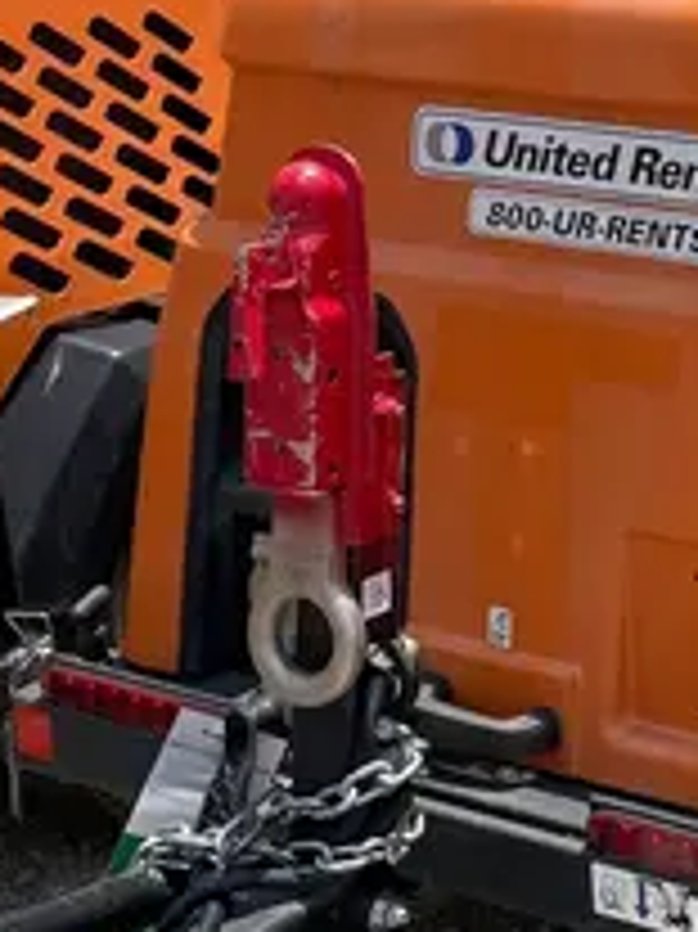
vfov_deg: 20.7
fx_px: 2476
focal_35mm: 92
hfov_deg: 15.2
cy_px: 16
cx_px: 955
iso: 32
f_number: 1.6
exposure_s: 1/3861
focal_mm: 4.2
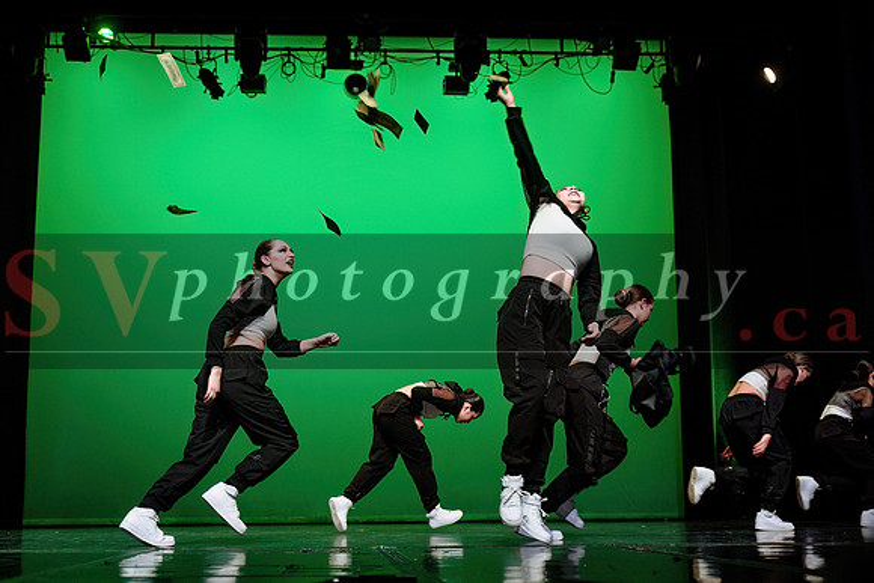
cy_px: 329
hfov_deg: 44.3
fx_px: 1070
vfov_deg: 30.4
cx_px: 380
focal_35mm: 44
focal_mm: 39
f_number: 2.8
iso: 1600
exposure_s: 1/270
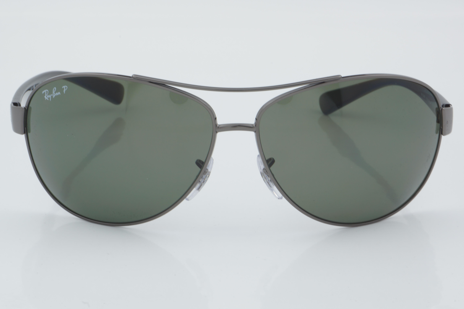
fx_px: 1063
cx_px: 232
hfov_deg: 24.6
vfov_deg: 16.6
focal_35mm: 82
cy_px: 154
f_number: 32
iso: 100
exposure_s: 1/4
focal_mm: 55
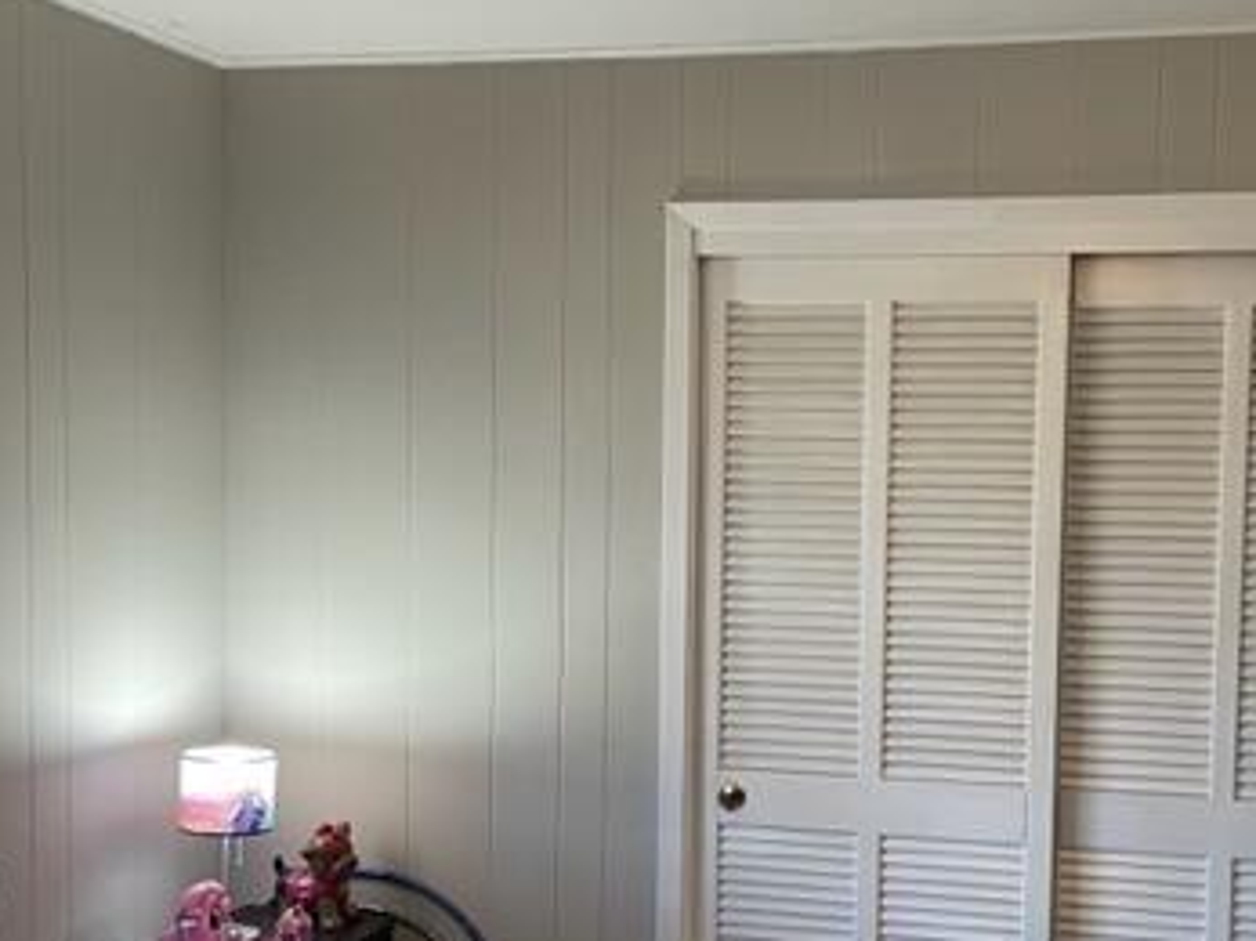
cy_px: 619
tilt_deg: -5.2
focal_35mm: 48
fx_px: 1741
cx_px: 916
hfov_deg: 38.8
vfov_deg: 30.1
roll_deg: -1.2
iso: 100
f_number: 1.6
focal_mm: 5.1
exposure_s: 1/60
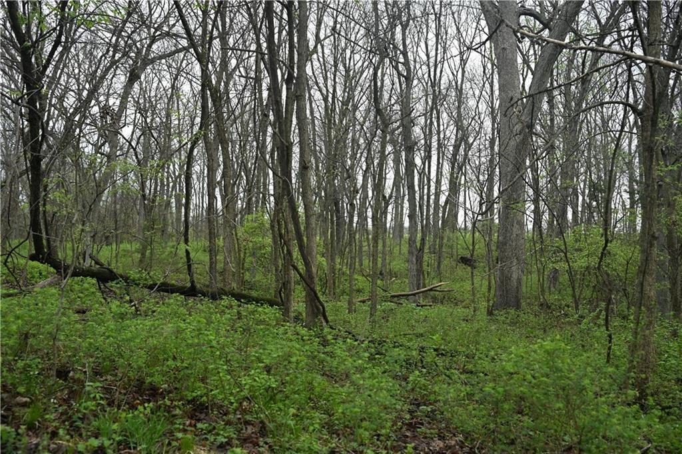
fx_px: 663
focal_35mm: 35
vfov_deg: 37.8
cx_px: 341
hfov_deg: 54.4
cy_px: 227
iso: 320
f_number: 4
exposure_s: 1/250
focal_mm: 35
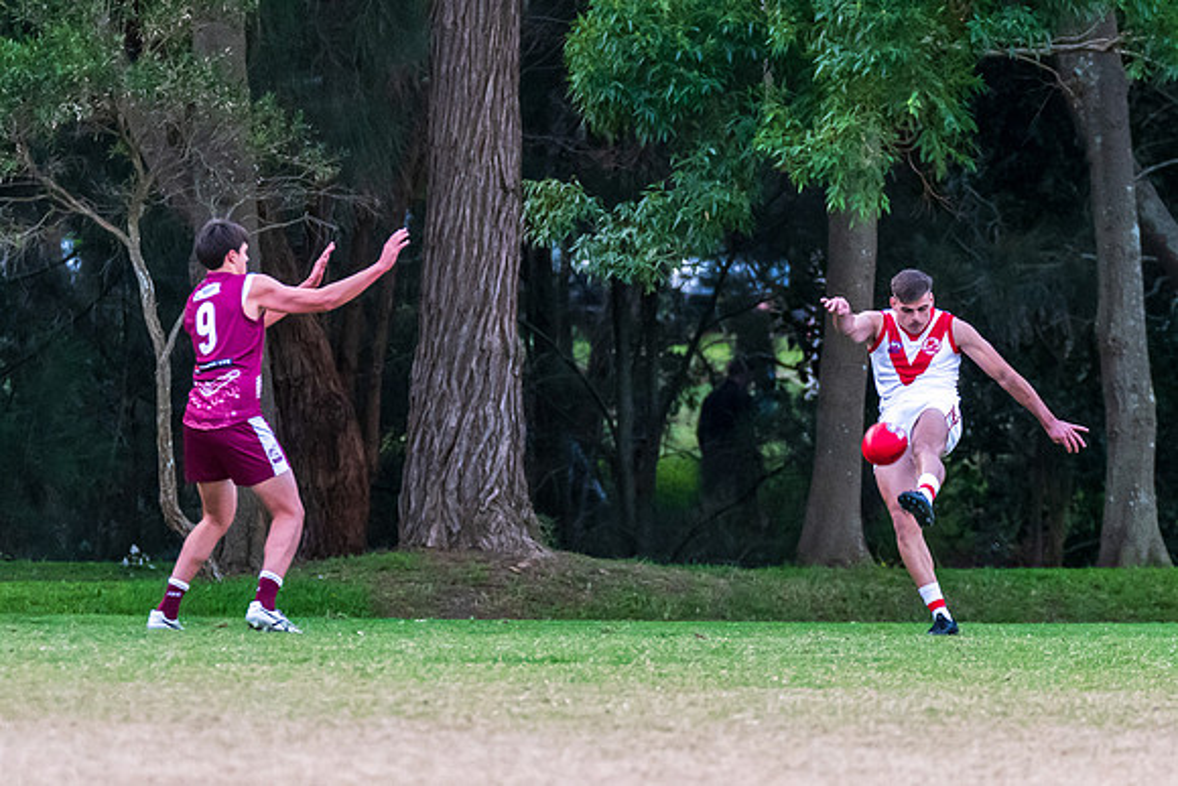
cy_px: 404
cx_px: 790
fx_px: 17777
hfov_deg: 3.8
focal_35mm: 543
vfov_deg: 2.5
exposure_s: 1/1250
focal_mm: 260
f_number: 5.6
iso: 2200
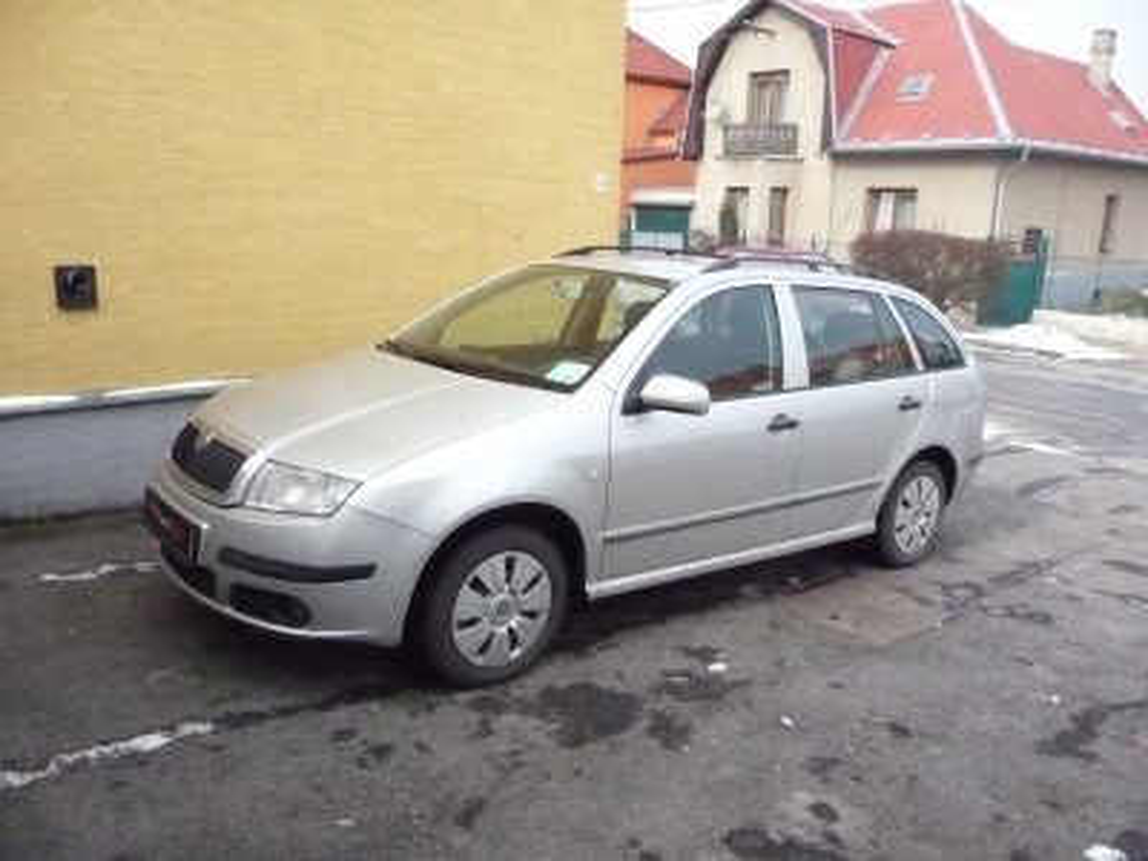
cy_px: 430
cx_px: 574
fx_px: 929
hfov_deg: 63.4
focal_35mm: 28
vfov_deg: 49.7
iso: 1600
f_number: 8
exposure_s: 1/1300
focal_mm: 4.7
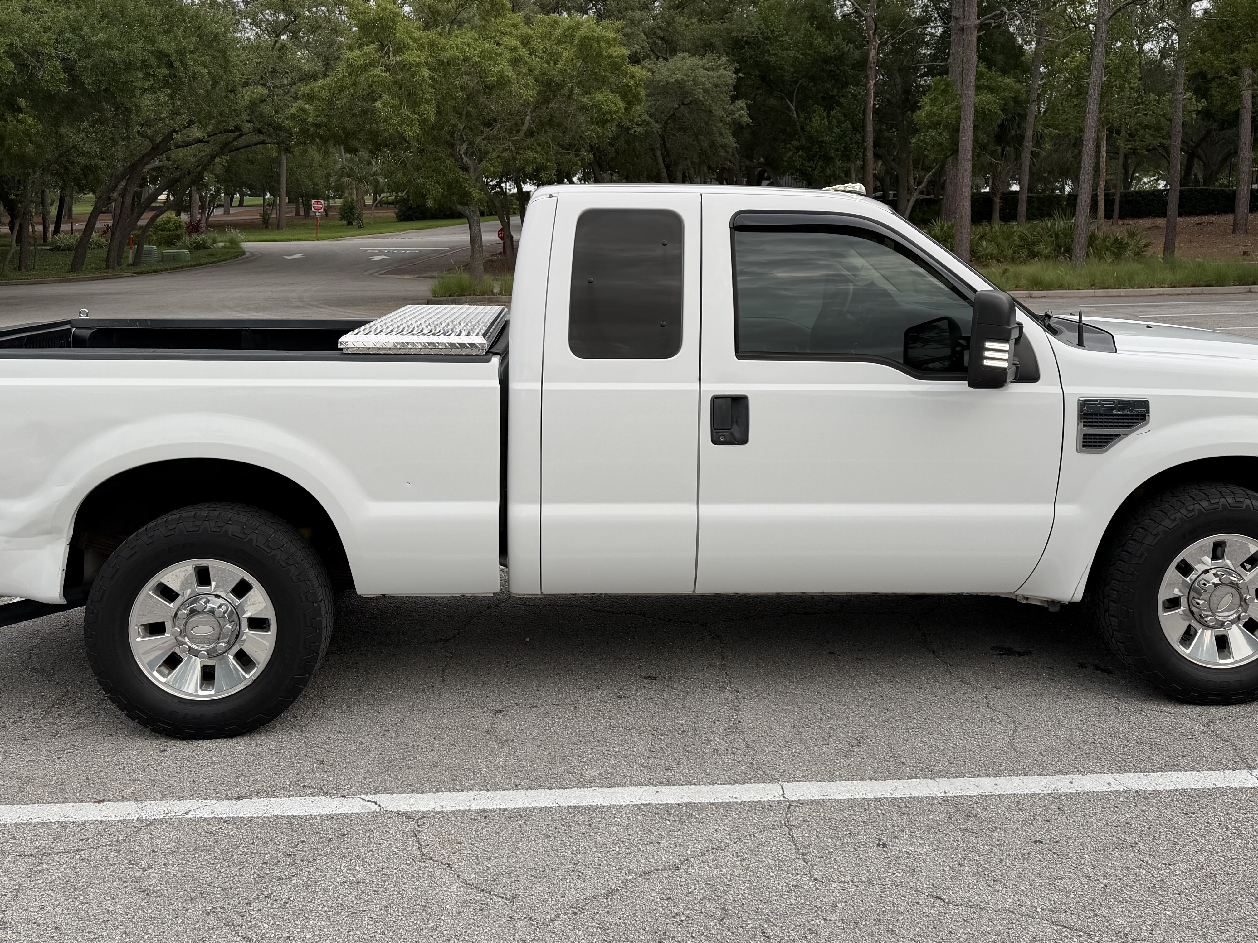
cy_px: 354
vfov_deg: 41.5
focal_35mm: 34
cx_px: 643
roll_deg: -1.8
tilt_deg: -3.9
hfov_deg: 54.0
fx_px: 1236
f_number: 1.78
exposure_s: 1/491
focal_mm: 6.76
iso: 80
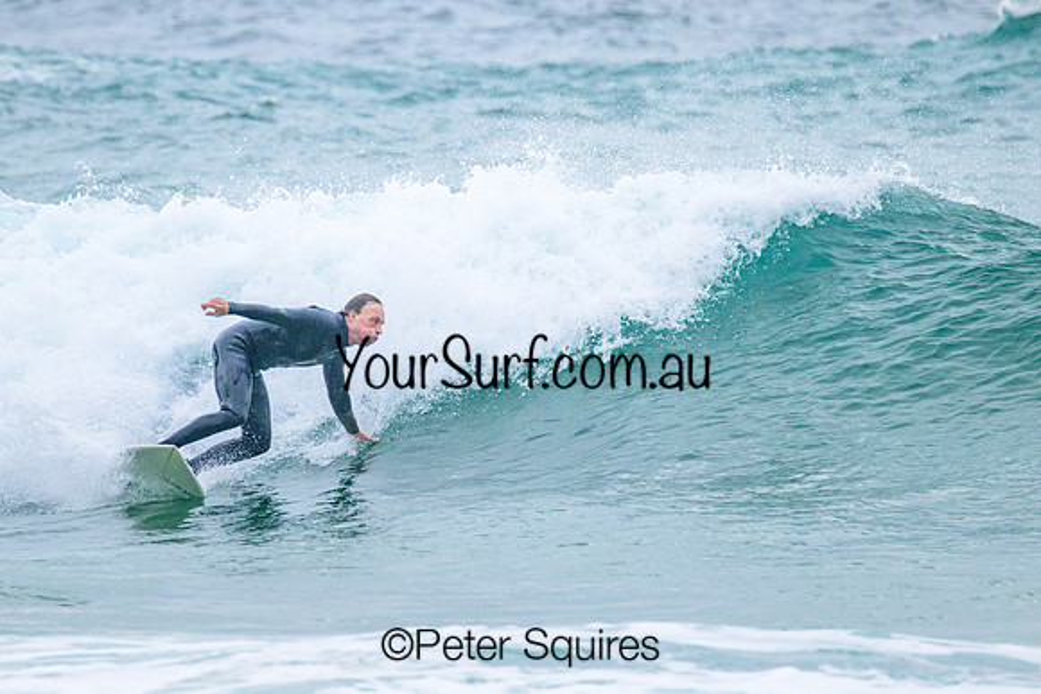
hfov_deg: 2.2
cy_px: 289
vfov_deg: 1.4
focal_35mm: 951
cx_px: 510
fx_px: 27494
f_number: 11
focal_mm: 800
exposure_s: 1/2000
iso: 1600
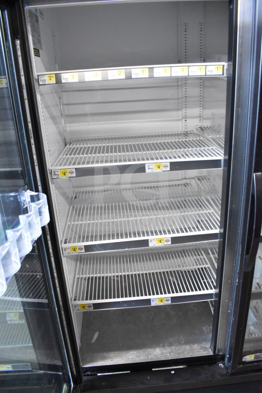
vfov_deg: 67.4
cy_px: 196
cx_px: 131
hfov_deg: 47.9
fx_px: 295
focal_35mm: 27
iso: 6400
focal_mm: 18
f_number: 5
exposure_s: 1/100
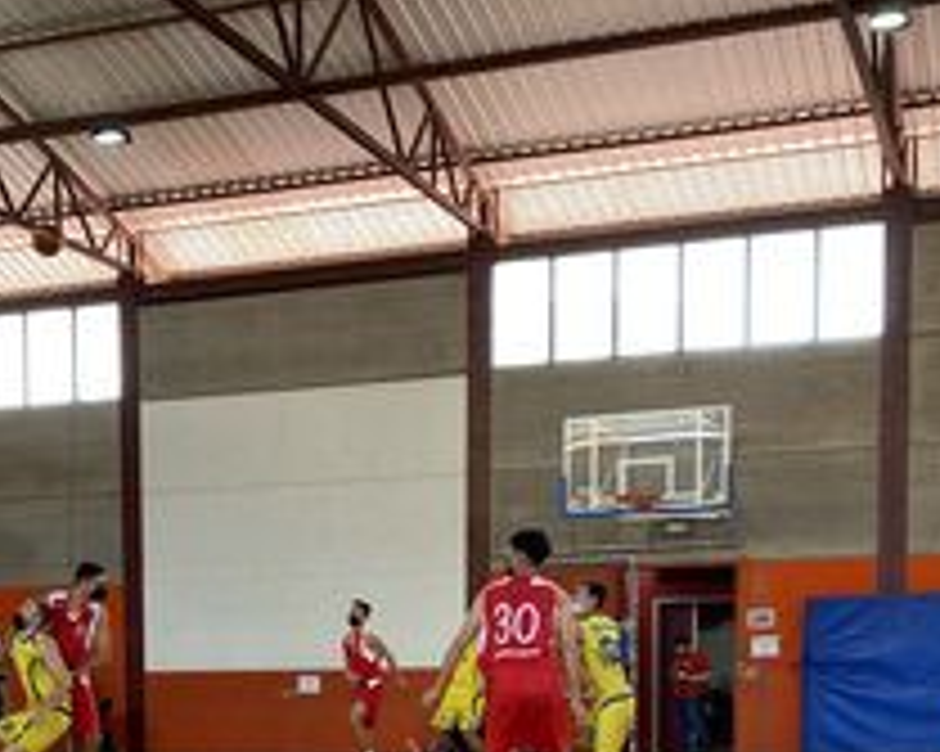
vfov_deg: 23.0
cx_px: 274
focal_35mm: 62
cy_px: 840
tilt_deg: -4.6
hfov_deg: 30.2
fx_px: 1724
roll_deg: -0.8
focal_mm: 4.25
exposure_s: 1/100
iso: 64
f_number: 1.8
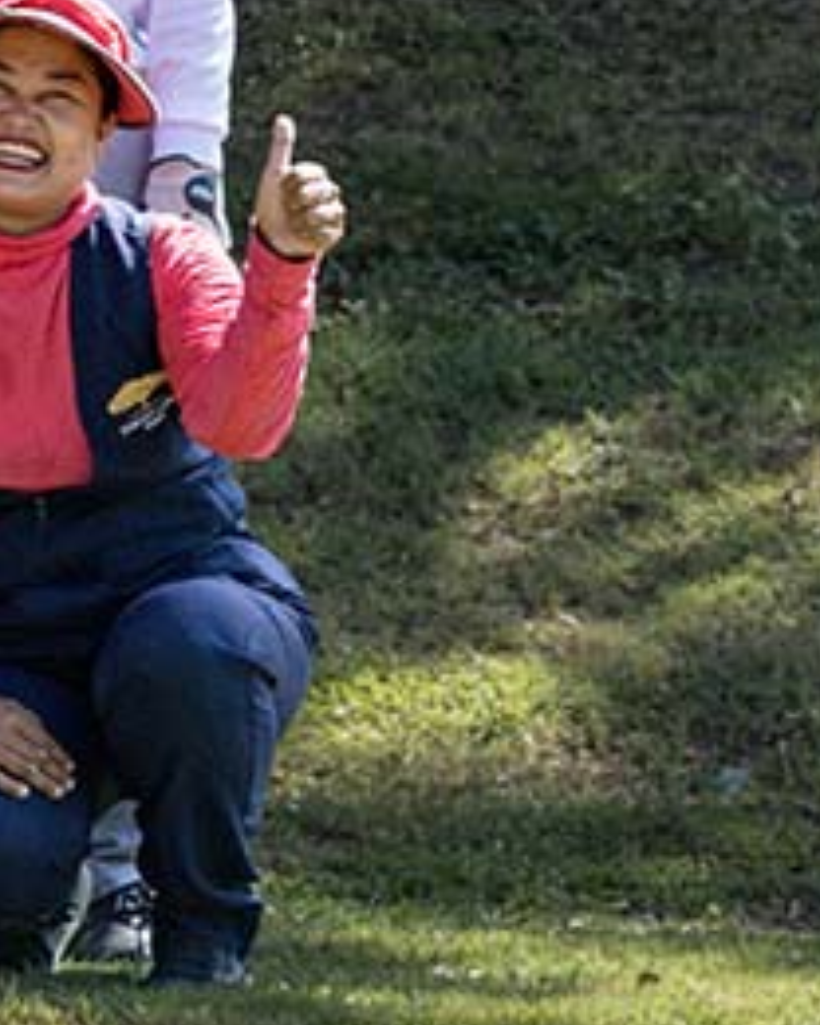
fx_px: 7372
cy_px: -16
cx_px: -891
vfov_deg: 7.9
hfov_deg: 6.2
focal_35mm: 243
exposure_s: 1/640
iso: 500
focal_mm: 70
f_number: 8
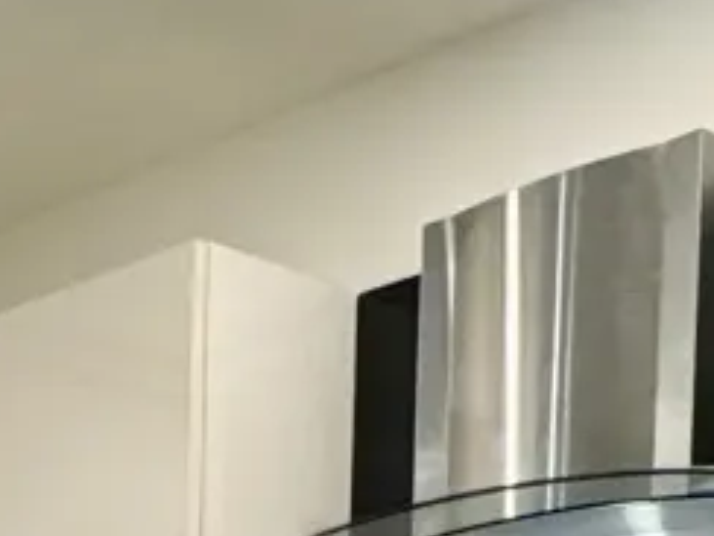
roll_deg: -0.6
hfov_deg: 14.9
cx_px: -673
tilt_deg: -4.9
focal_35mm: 110
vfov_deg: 11.3
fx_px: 2269
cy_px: 1271
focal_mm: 2.22
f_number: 2.2
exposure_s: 1/60
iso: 250
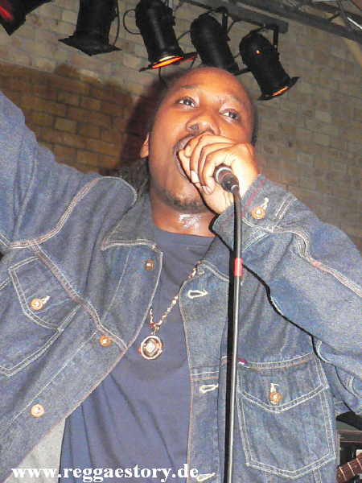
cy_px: 242
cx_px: 181
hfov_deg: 40.7
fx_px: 488
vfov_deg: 52.6
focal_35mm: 35
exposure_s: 1/60
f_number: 2.8
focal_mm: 6
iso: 400
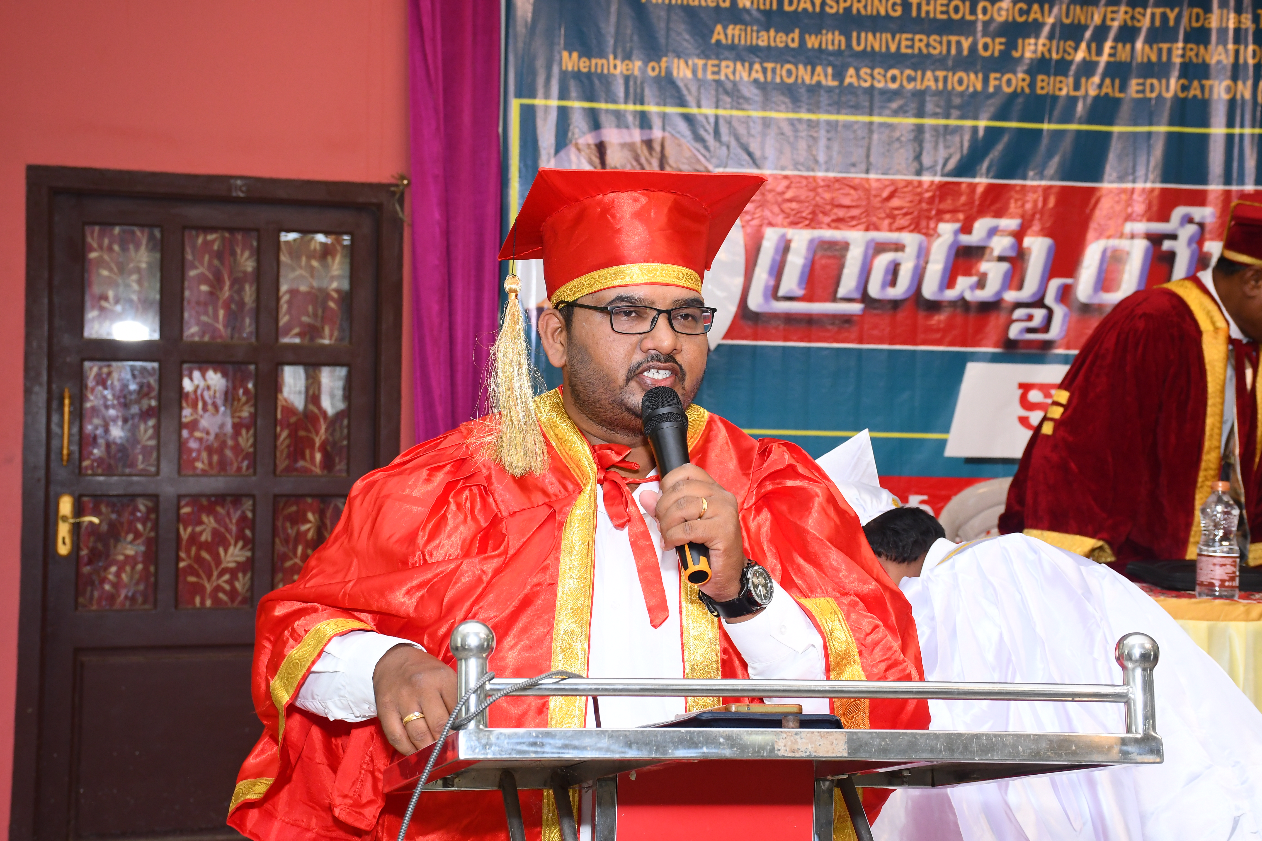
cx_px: 631
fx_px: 2208
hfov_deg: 31.9
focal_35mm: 63
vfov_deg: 21.6
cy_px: 420
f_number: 5.6
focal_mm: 42
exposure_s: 1/125
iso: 1000
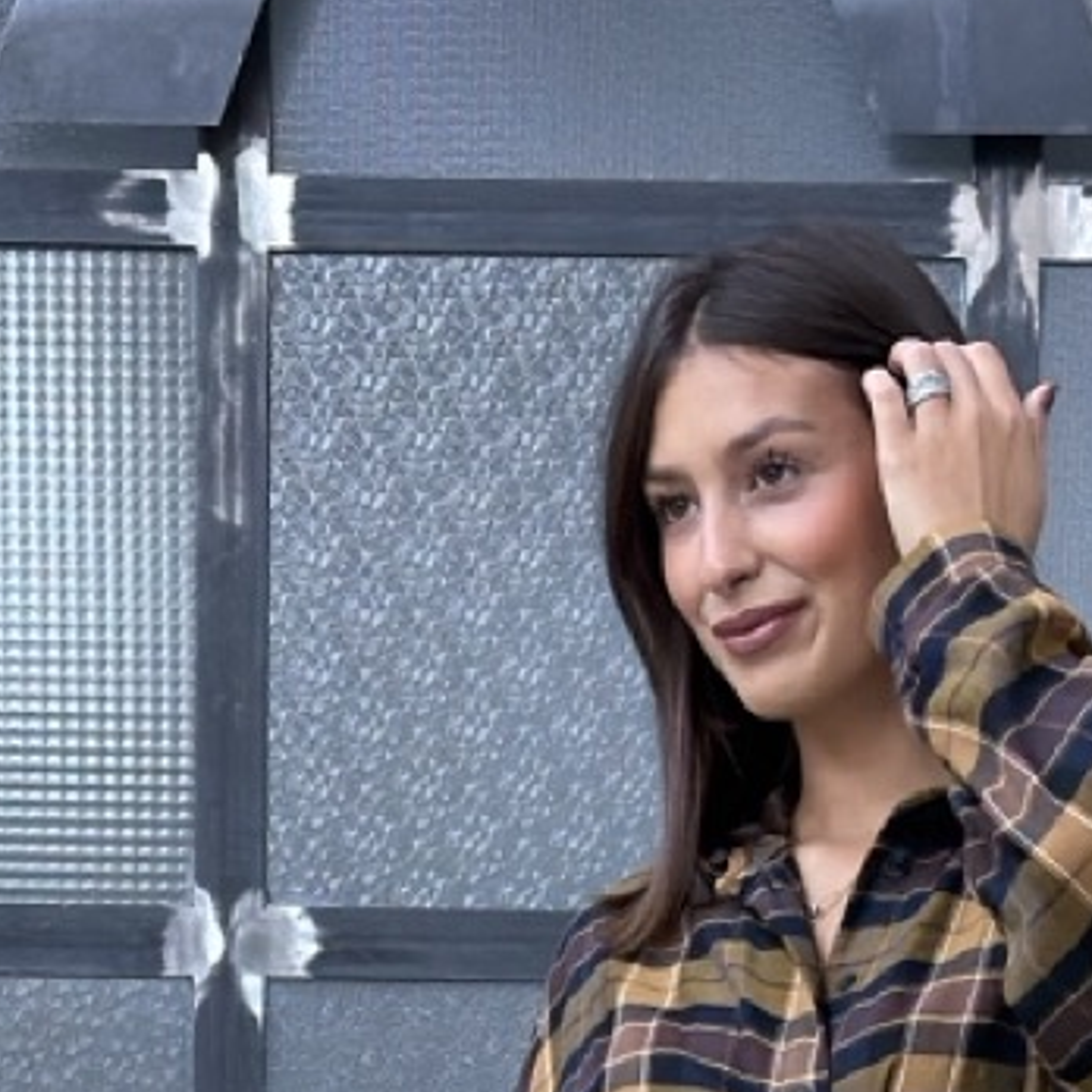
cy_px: 1983
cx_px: 653
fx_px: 5568
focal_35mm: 156
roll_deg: -0.8
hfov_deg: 11.2
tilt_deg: -3.7
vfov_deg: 10.5
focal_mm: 6.76
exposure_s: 1/121
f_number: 1.78
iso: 500
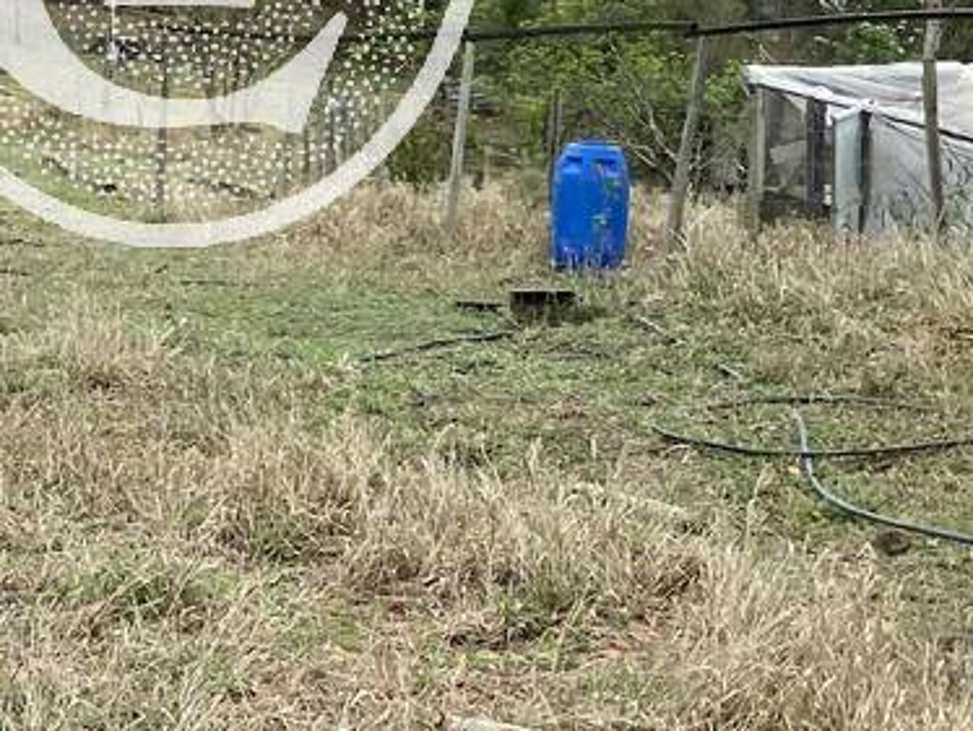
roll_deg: -0.3
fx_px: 2813
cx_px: 167
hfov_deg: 19.4
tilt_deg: -5.7
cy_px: -117
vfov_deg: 14.4
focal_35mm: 100
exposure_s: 1/1447
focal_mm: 4.25
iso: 32
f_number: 1.8
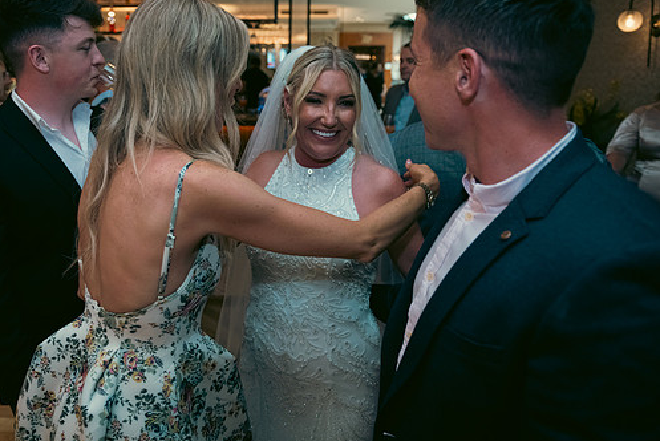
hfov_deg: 65.0
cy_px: 187
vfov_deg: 46.3
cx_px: 276
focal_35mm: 28
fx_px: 514
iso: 800
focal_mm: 24
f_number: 3.5
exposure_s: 1/160
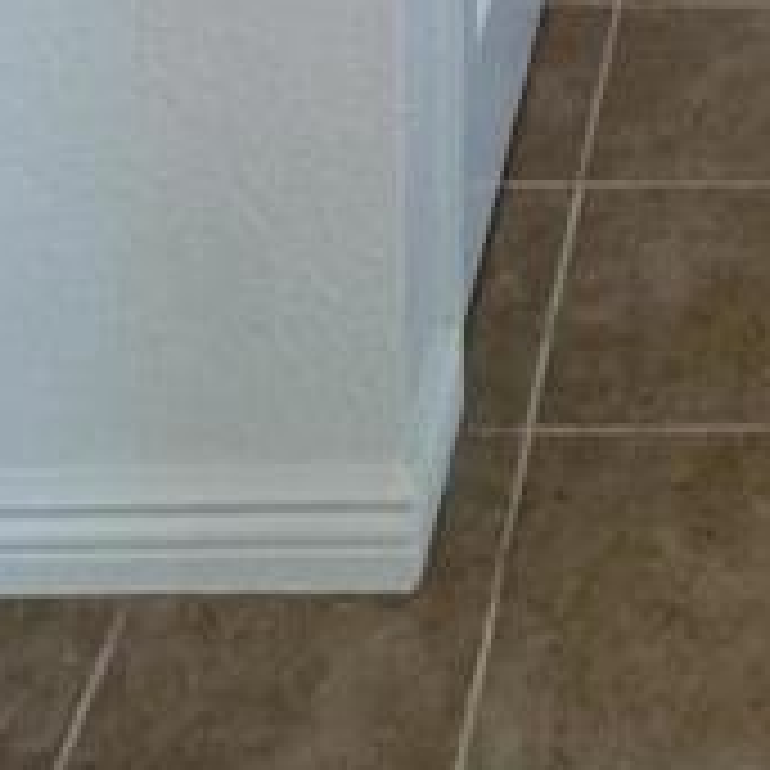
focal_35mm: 74
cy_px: -1162
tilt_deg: +0.7
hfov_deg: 21.9
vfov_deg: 14.1
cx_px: 887
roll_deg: +0.7
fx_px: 1862
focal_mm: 2.22
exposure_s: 1/120
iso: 250
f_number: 2.2
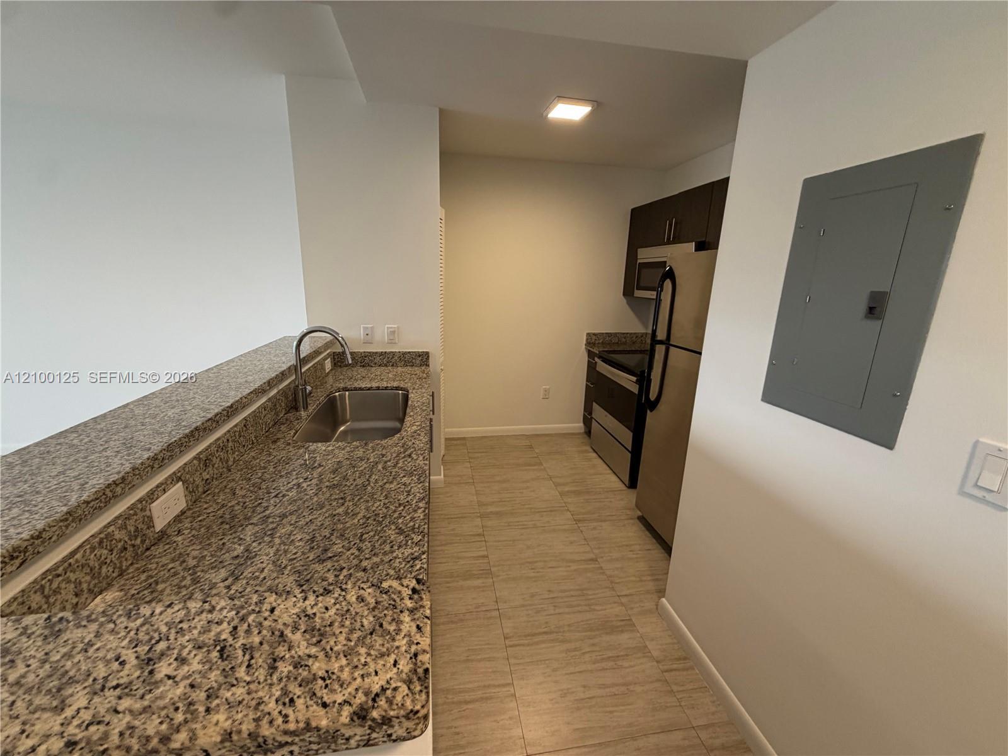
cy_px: 378
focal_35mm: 14
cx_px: 504
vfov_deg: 85.7
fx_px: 408
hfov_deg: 102.1
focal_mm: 2.22
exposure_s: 1/60
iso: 160
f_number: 2.2
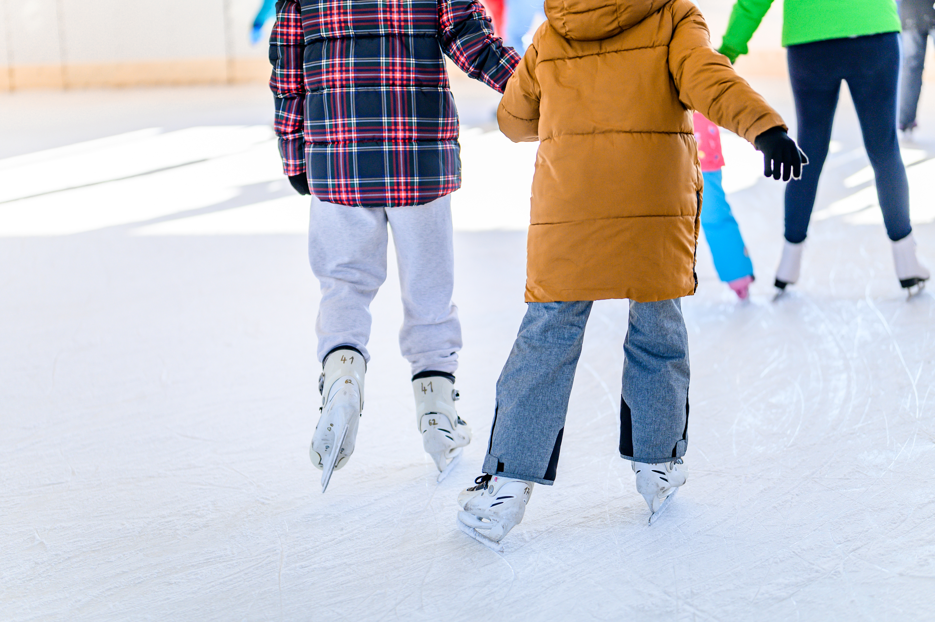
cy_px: 311
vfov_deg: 16.1
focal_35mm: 85
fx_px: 2206
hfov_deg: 23.9
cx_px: 468
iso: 360
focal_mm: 85
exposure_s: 1/1600
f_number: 1.8
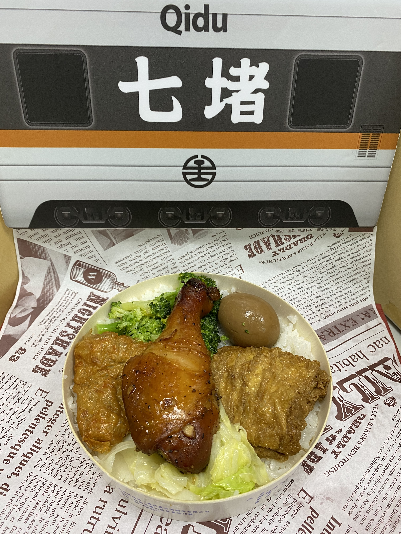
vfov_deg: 67.3
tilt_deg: -40.7
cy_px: 267
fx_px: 402
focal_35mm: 26
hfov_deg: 53.1
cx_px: 200
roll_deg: -0.9
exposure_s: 1/60
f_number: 1.8
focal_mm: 4.25
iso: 100
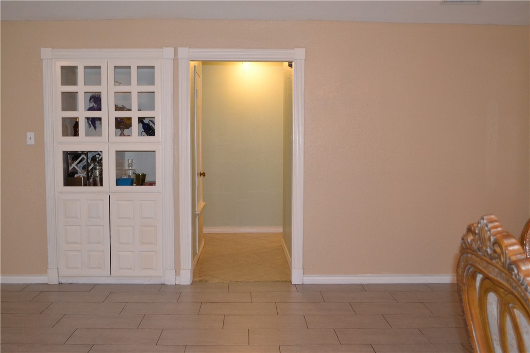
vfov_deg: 36.9
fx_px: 530
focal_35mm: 36
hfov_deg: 53.1
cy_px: 176
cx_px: 265
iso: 2200
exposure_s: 1/60
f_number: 4
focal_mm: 24
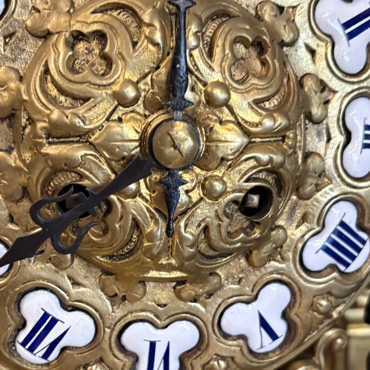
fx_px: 701
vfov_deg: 29.5
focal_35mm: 58
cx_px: 150
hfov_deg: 29.5
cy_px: 209
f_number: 1.6
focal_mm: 5.96
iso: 320
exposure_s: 1/50
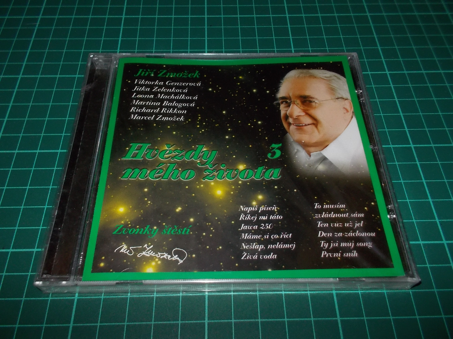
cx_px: 226
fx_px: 380
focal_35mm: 29
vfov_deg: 48.2
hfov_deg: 61.7
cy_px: 170
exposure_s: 1/30
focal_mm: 4.1
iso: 200
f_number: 3.3
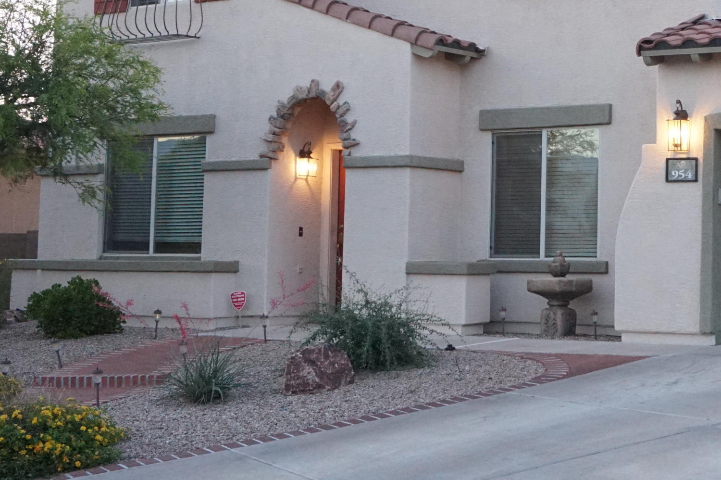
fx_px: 1441
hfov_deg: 27.0
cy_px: 142
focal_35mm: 72
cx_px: 668
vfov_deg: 18.8
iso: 2000
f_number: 6.3
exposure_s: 1/125
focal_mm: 24
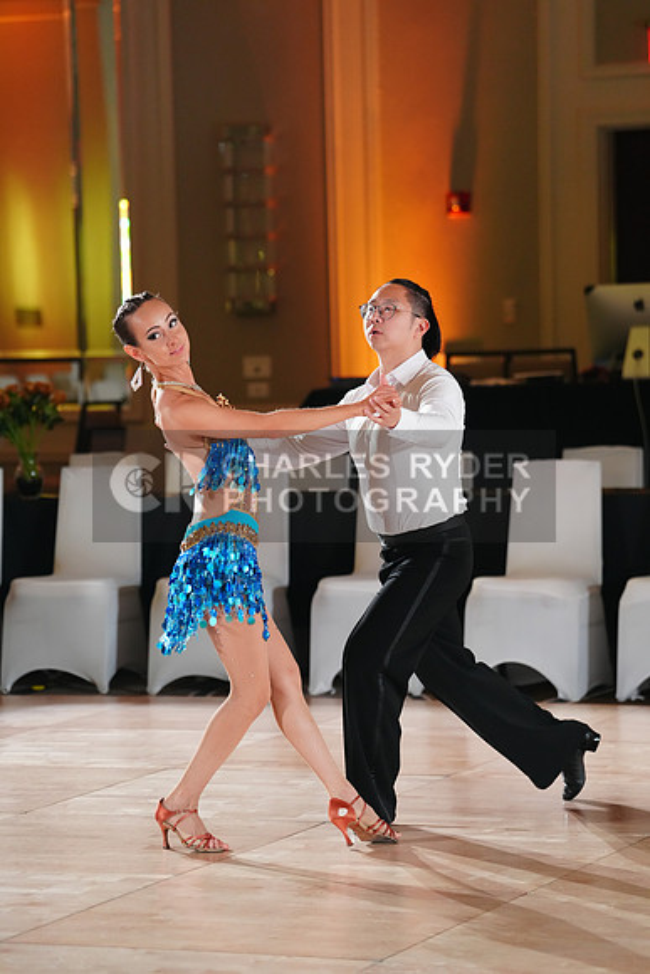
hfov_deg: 10.7
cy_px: 487
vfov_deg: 16.0
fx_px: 3464
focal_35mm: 128
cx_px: 325
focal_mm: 128
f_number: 2.8
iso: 3200
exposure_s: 1/400
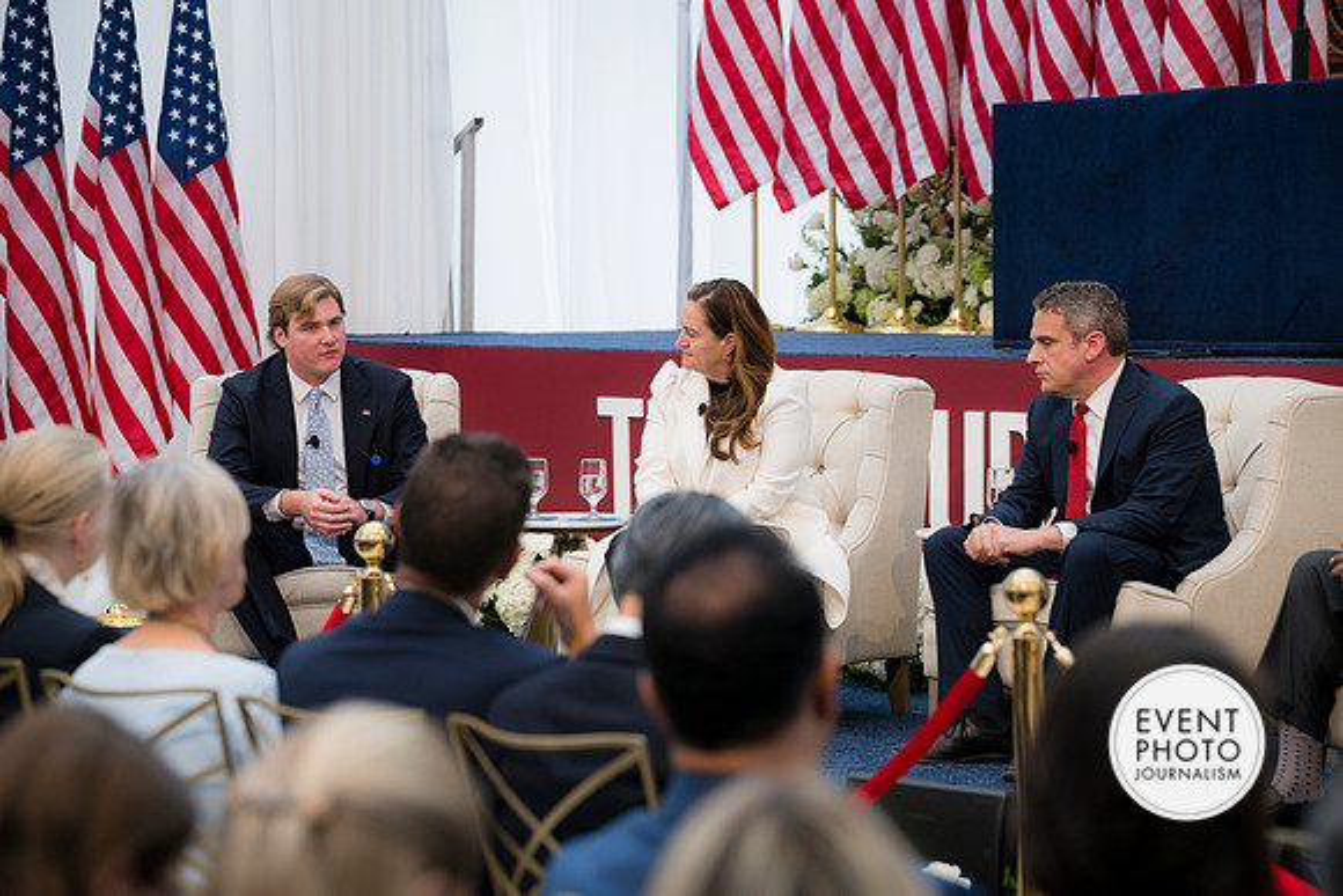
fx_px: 3992
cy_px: 448
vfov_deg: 12.8
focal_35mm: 107
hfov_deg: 19.1
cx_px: 672
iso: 250
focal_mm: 107
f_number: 4
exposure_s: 1/160
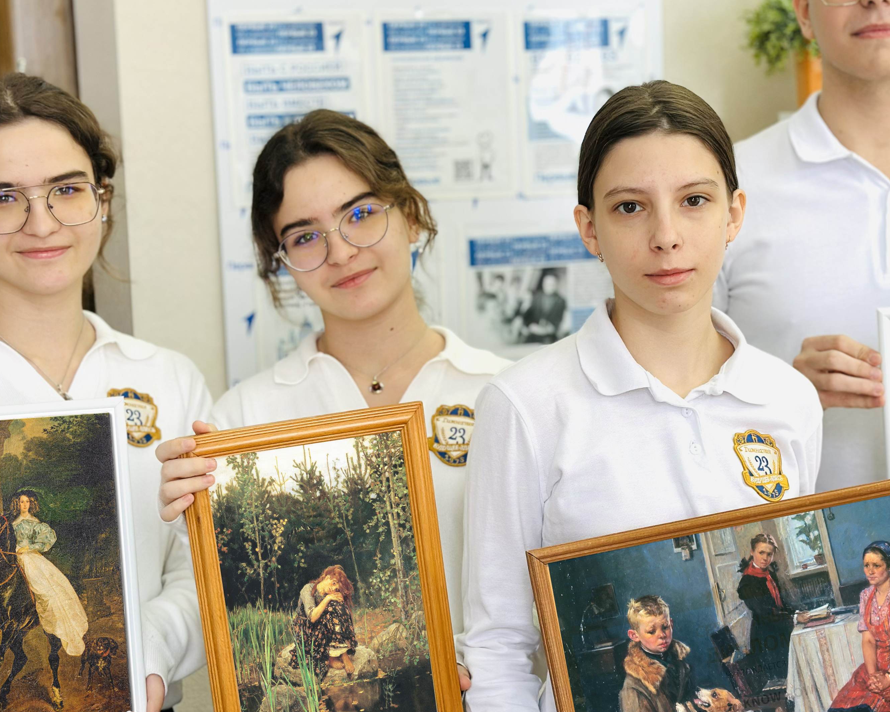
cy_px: 366
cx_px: 527
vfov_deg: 21.6
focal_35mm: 71
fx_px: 1870
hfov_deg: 26.7
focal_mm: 6.86
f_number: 1.78
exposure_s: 1/117
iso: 64
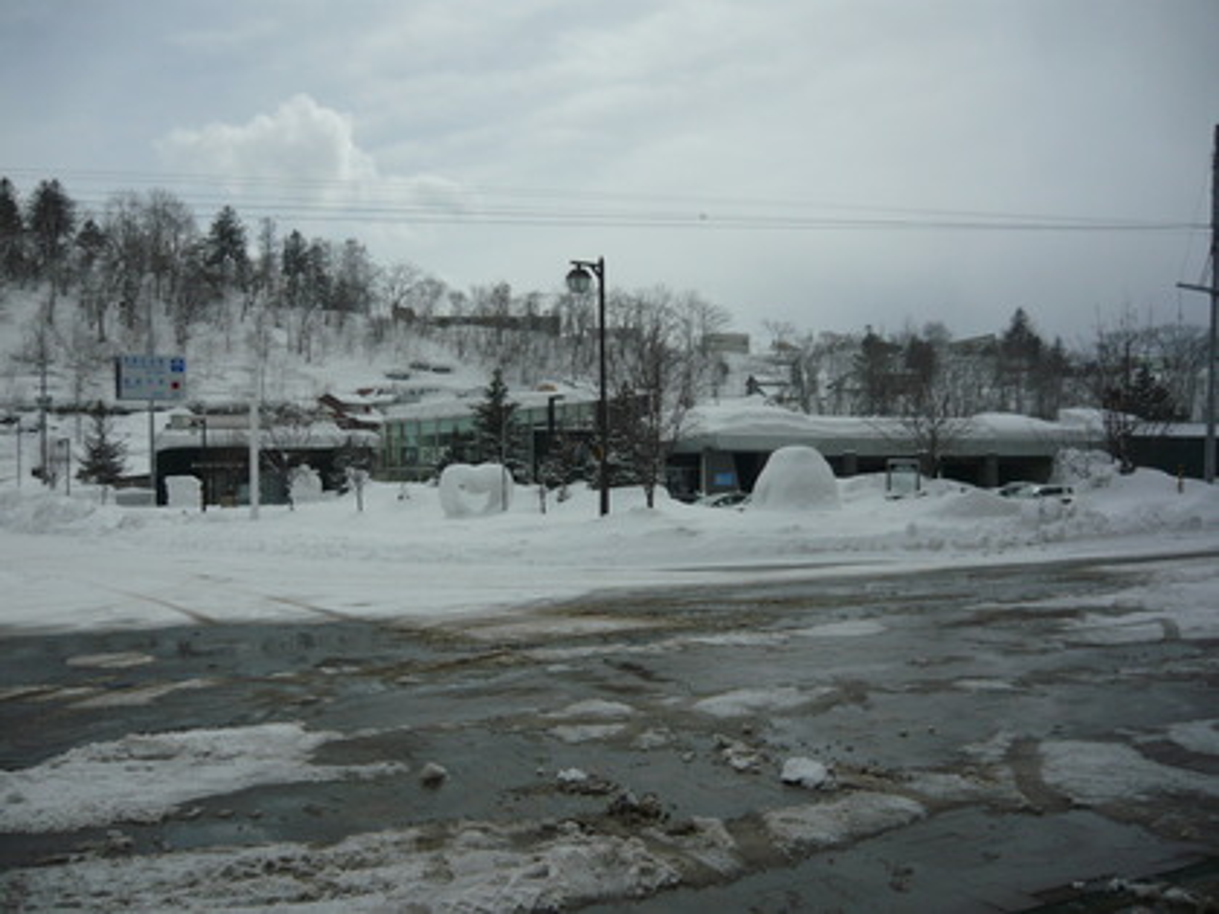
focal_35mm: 33
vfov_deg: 42.9
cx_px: 610
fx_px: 1162
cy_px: 457
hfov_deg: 55.4
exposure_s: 1/1000
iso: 100
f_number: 8
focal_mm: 5.5
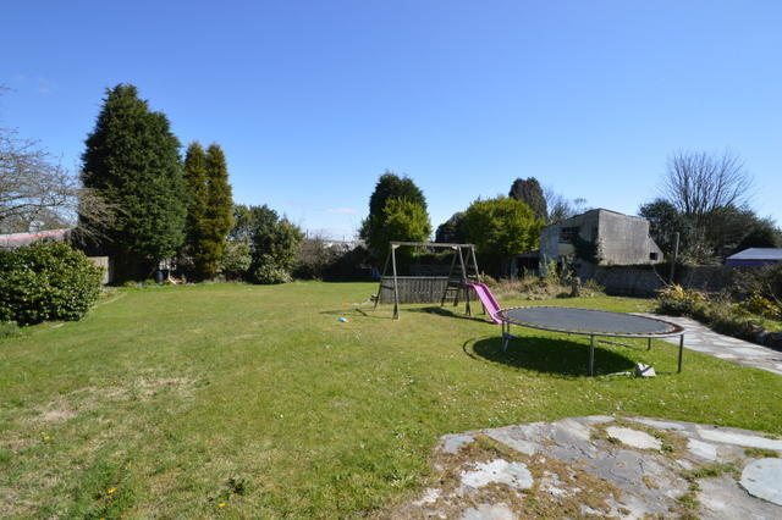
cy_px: 260
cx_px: 391
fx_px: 326
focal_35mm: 15
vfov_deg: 77.3
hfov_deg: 100.4
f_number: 13
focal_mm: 10
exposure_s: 1/60
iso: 100
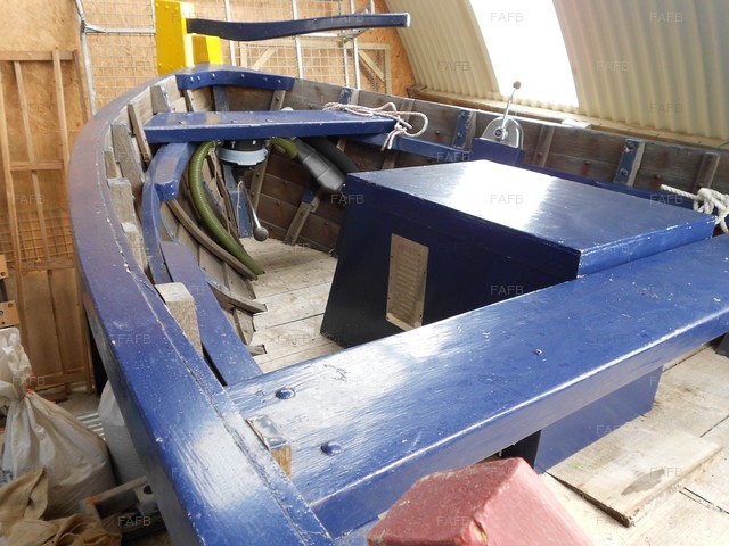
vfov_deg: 48.2
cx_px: 364
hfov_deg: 61.7
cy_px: 273
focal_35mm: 29
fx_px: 611
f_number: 3.4
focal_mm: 5.1
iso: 80
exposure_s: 1/50
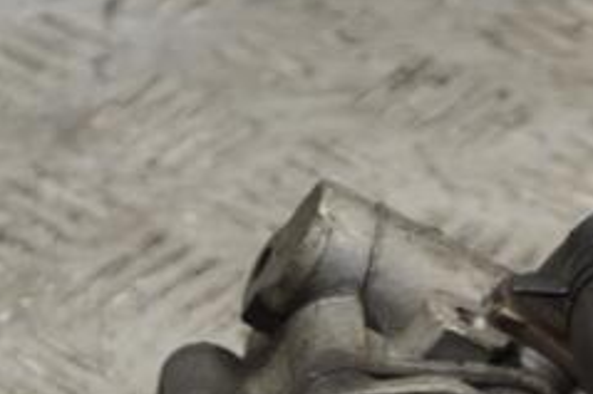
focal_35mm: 207
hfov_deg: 9.9
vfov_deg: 6.6
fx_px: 3412
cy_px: 466
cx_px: 464
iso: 220
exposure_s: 1/30
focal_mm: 55
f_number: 5.6
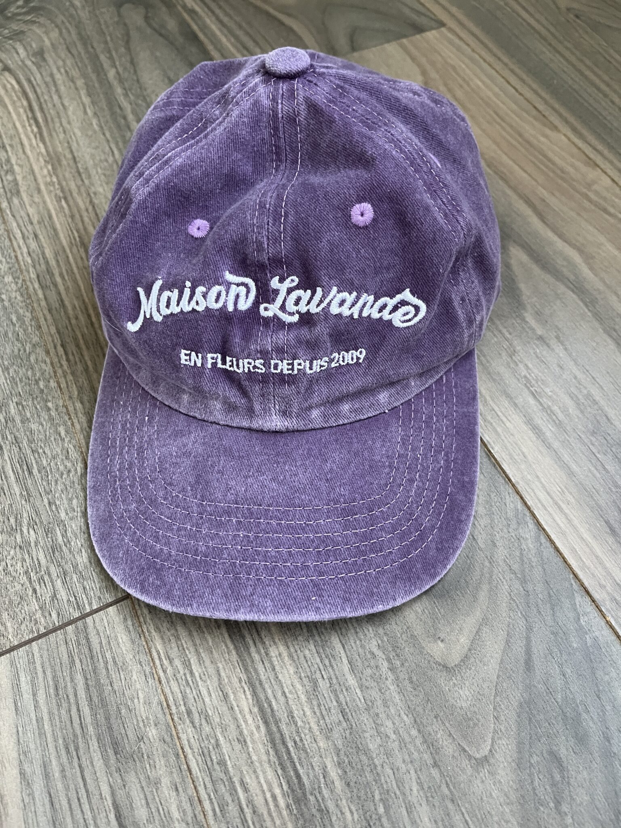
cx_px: 310
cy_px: 414
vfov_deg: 67.3
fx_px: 622
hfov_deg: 53.1
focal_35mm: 26
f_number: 1.6
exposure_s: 1/60
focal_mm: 5.1
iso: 250
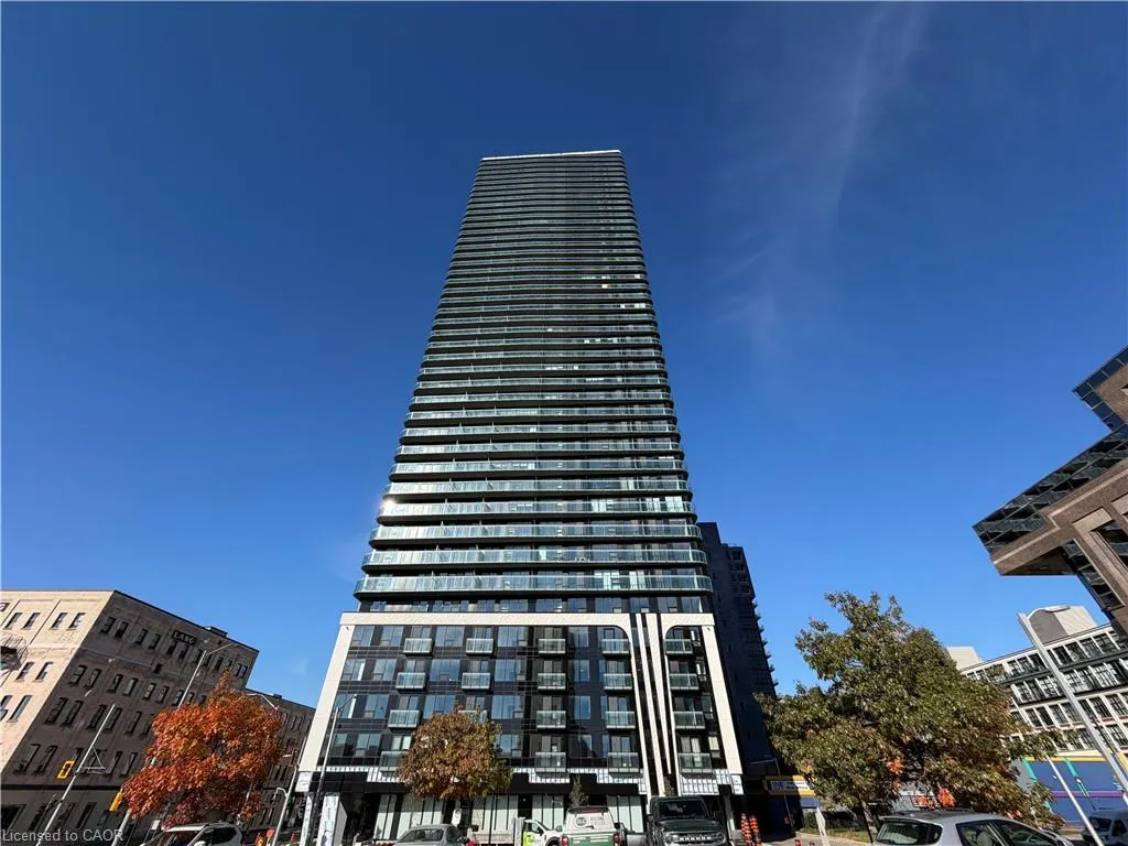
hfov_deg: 102.1
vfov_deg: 85.7
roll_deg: +0.0
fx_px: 456
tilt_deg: +39.6
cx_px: 564
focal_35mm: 14
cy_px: 423
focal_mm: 2.22
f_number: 2.2
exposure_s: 1/770
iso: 25
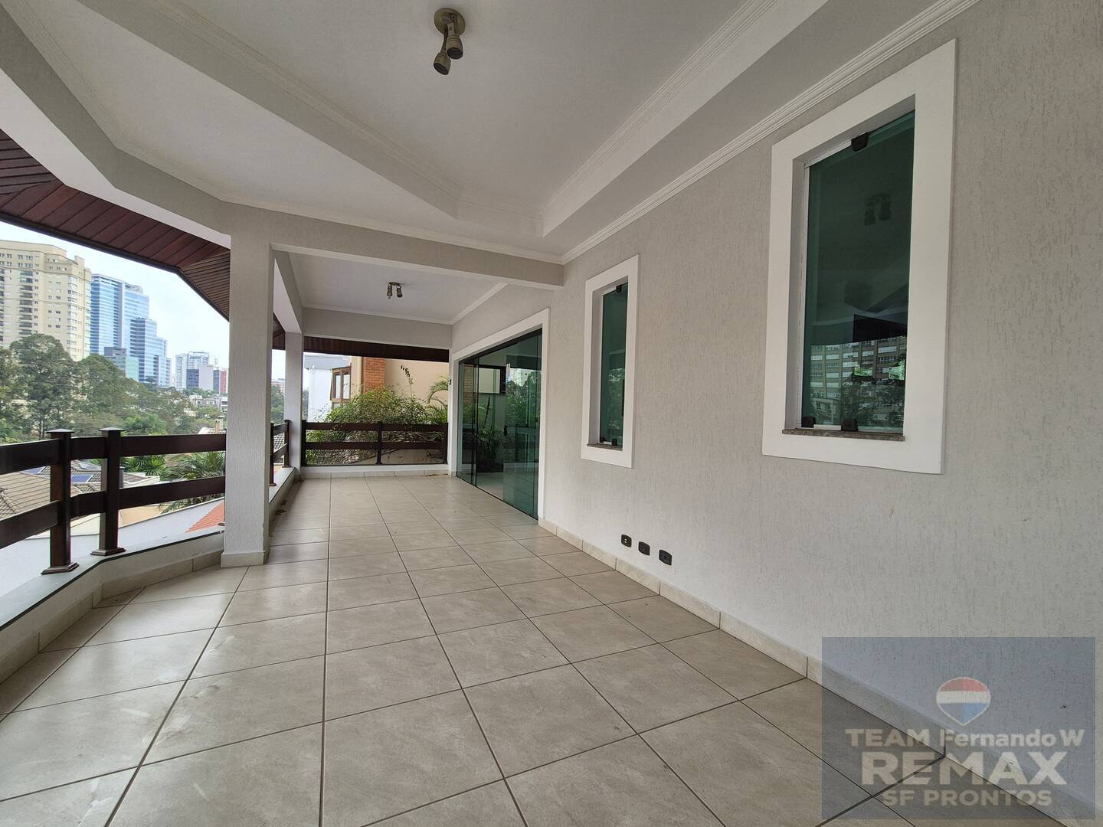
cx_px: 552
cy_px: 414
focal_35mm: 13
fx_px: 414
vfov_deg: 89.9
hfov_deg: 106.2
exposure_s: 1/431
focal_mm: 2.2
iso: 50
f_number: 2.2
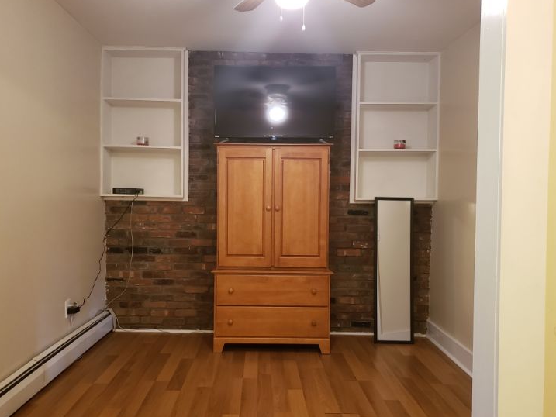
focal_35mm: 29
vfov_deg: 48.2
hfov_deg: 61.6
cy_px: 211
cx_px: 269
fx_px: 466
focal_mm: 4.3
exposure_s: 1/40
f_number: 1.5
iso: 250
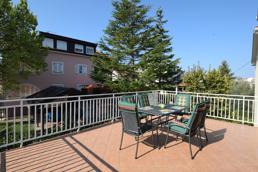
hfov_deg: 96.7
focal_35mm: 16
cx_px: 129
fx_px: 115
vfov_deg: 73.7
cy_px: 82
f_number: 9
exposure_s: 1/320
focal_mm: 10
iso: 200
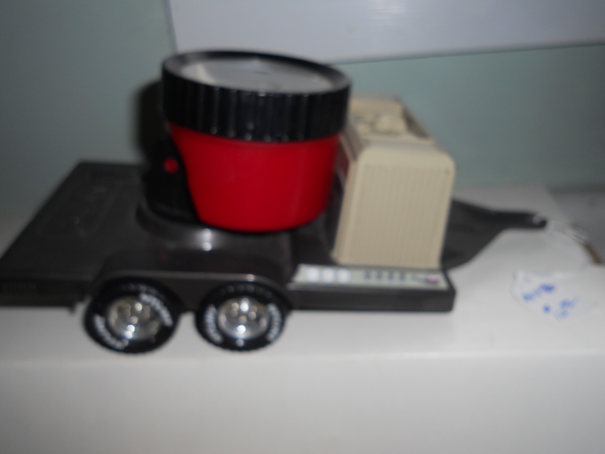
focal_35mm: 32
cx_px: 302
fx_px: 559
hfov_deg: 56.8
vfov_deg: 44.2
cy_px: 227
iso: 80
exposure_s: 1/25
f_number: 8.8
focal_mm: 5.8
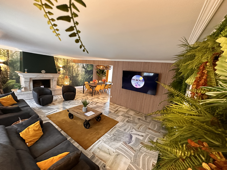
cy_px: 85
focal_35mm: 14
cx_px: 114
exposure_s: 1/60
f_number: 2.2
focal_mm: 2.22
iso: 500
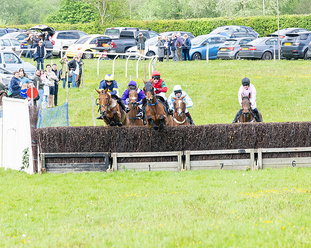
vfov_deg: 3.6
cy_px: 108
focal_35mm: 428
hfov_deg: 4.5
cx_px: 155
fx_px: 3935
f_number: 6.3
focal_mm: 175
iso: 400
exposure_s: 1/640
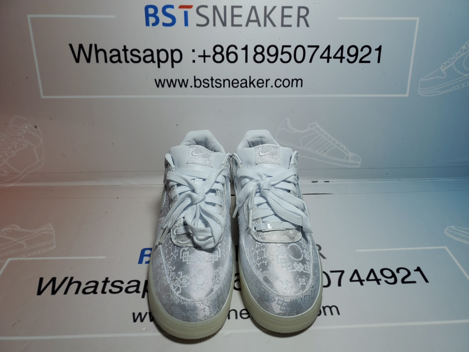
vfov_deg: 53.1
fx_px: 352
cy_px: 176
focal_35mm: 26
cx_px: 234
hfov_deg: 67.3
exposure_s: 1/1126
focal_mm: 4.3
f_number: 1.5
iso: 50
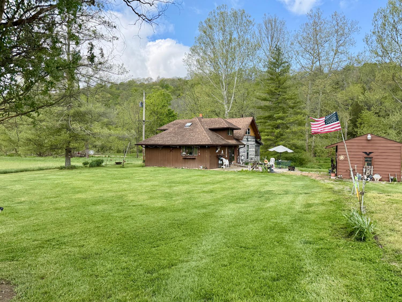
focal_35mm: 24
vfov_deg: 56.8
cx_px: 201
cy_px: 151
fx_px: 279
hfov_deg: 71.6
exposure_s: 1/2232
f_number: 1.78
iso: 100
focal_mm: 6.76
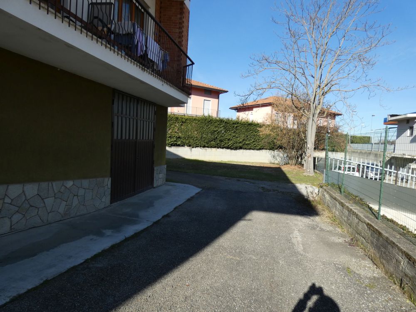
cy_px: 156
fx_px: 240
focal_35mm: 20
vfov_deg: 66.0
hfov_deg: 81.7
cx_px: 208
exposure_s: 1/800
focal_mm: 3.6
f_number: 3.2
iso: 80
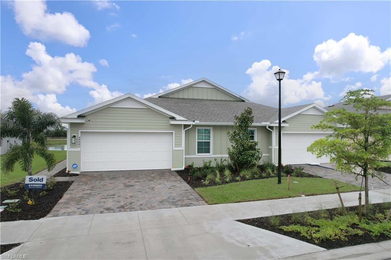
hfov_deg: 78.6
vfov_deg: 57.2
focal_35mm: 22
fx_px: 239
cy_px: 130
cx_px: 196
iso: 110
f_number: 2.8
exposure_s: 1/640
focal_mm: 8.38
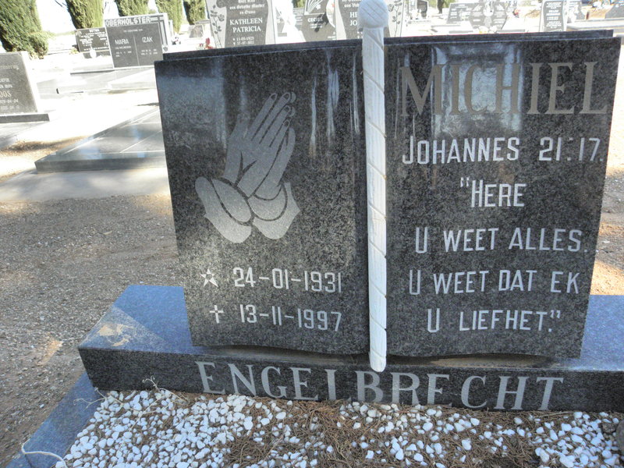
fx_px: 469
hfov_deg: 67.3
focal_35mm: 26
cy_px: 234
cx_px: 312
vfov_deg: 53.1
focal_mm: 4.6
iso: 200
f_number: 2.8
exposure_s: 1/1000
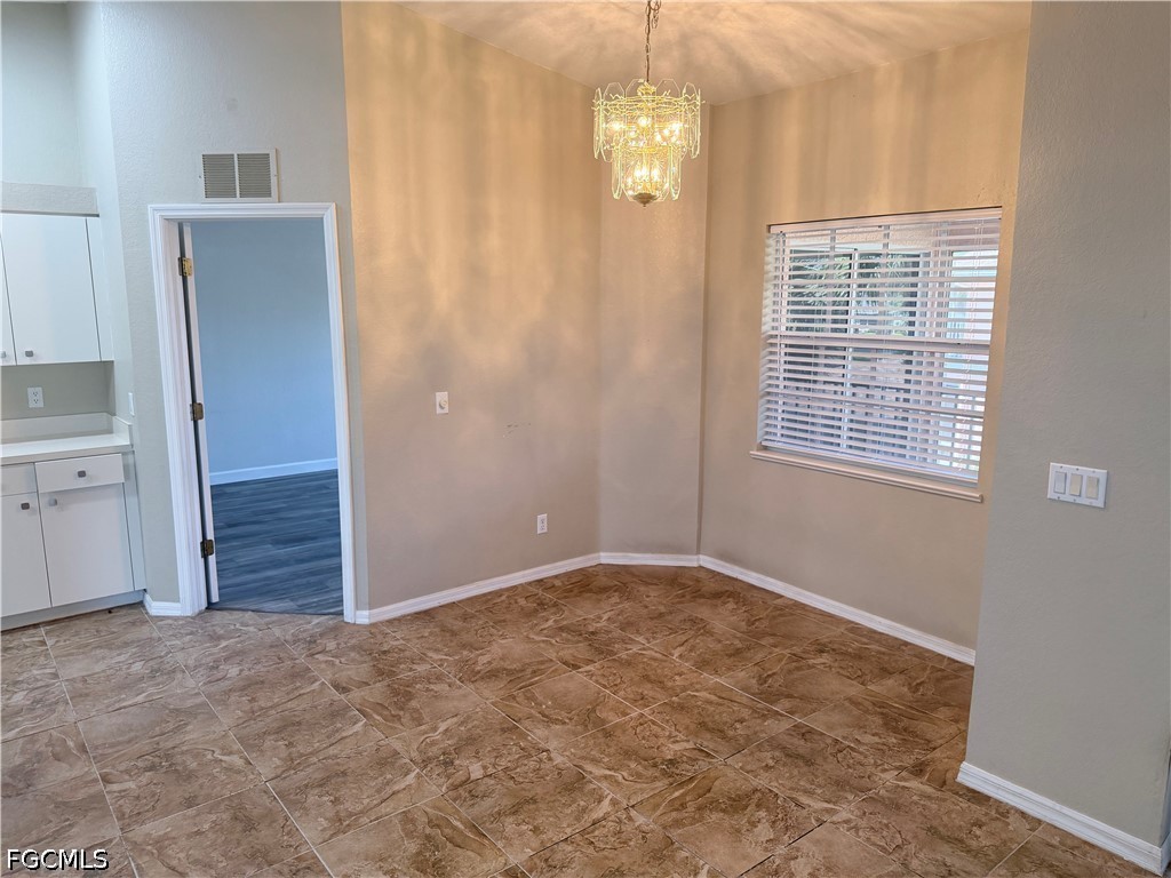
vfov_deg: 56.8
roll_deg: -0.6
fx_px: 812
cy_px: 439
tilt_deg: -9.4
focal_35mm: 24
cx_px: 586
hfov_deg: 71.6
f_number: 1.78
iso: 250
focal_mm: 6.76
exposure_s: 1/120
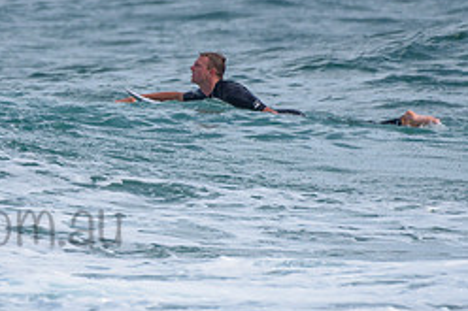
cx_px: -84
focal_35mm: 1435
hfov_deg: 1.4
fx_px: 18642
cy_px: 120
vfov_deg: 1.0
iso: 250
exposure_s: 1/2000
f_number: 5.6
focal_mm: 500
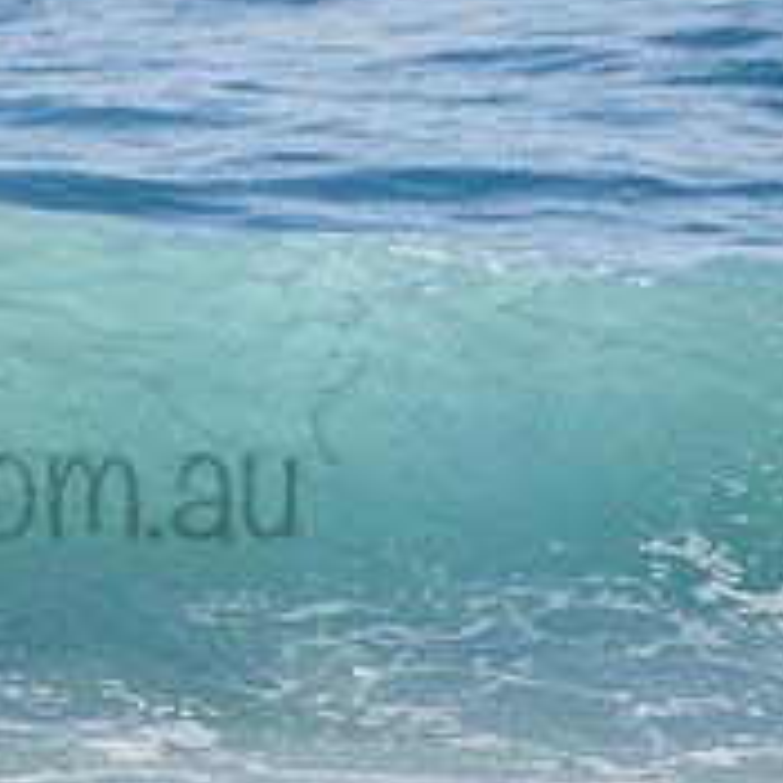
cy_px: 415
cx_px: -468
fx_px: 44196
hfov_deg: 1.0
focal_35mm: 1727
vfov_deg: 1.0
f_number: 5.6
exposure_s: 1/2000
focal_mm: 500
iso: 125
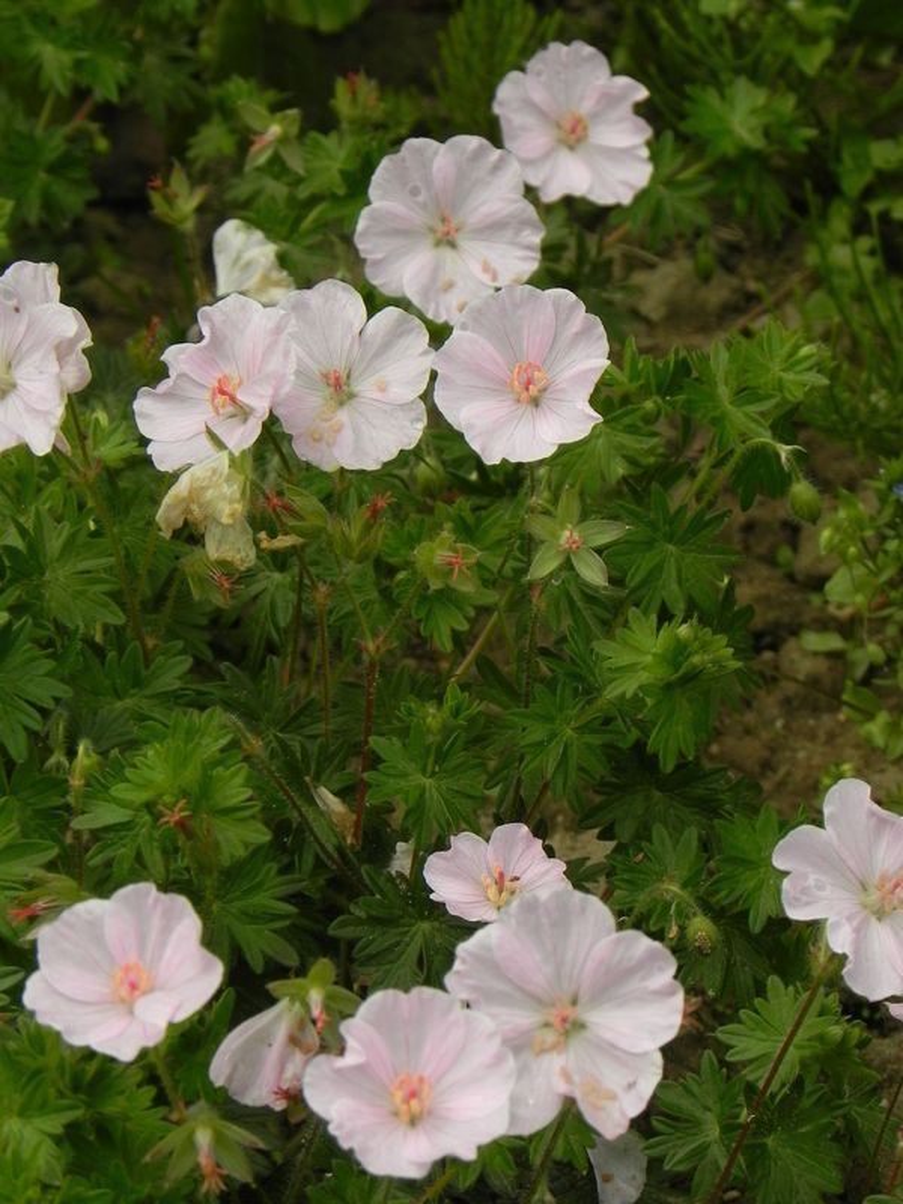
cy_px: 602
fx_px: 6400
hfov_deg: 8.1
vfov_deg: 10.7
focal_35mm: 184
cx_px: 452
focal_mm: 32.7
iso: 160
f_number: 5
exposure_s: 1/1000
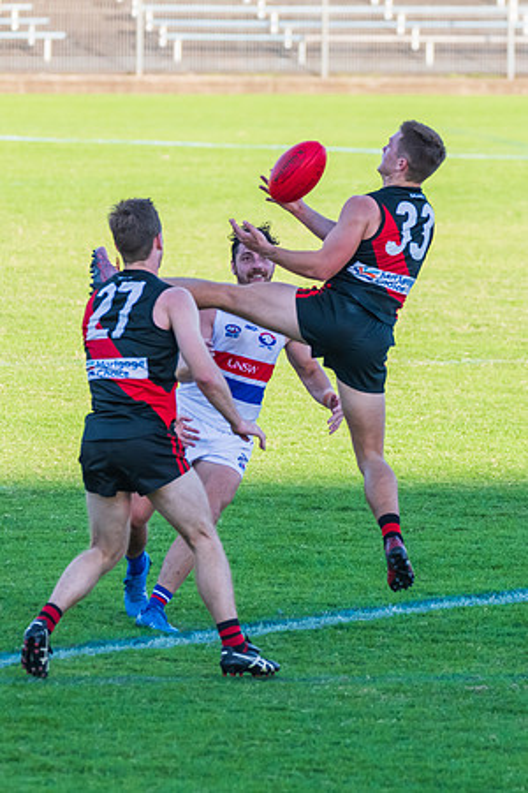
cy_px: 388
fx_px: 10528
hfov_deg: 2.9
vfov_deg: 4.3
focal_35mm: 479
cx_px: 333
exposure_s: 1/1600
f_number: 5.6
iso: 1000
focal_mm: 280
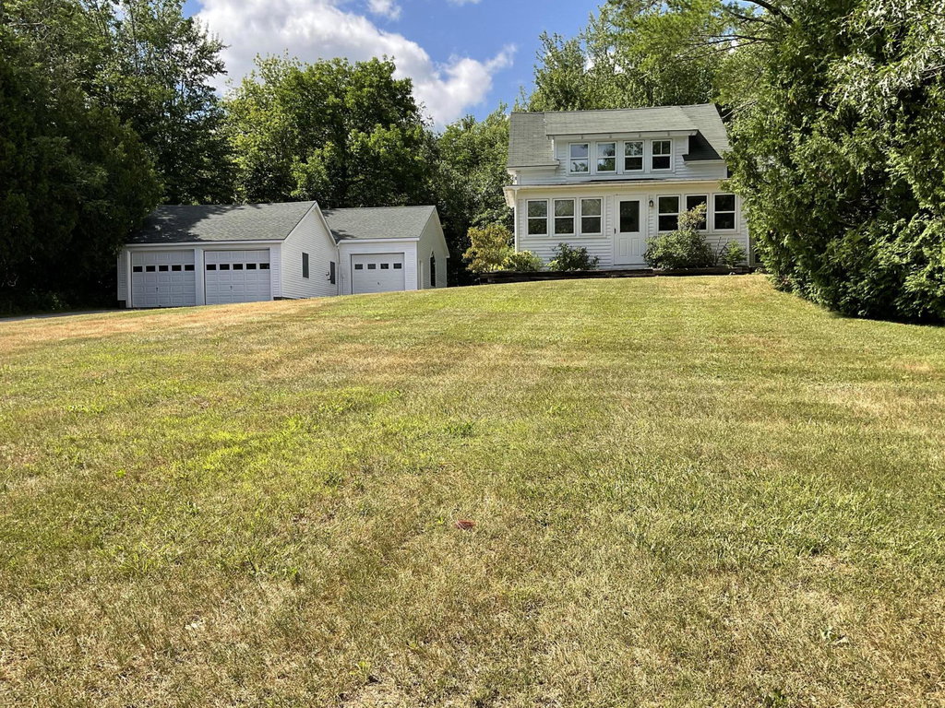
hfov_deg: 61.7
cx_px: 472
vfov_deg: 48.2
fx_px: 792
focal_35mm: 29
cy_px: 354
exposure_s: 1/1168
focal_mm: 3
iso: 16
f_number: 1.8
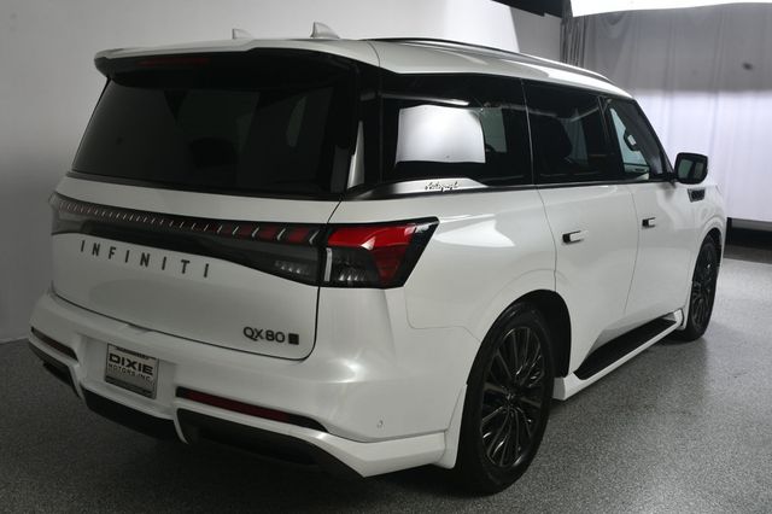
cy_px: 257
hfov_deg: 55.8
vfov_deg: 38.8
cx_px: 386
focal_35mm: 34
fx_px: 729
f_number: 13
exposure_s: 1/160
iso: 100
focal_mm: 23
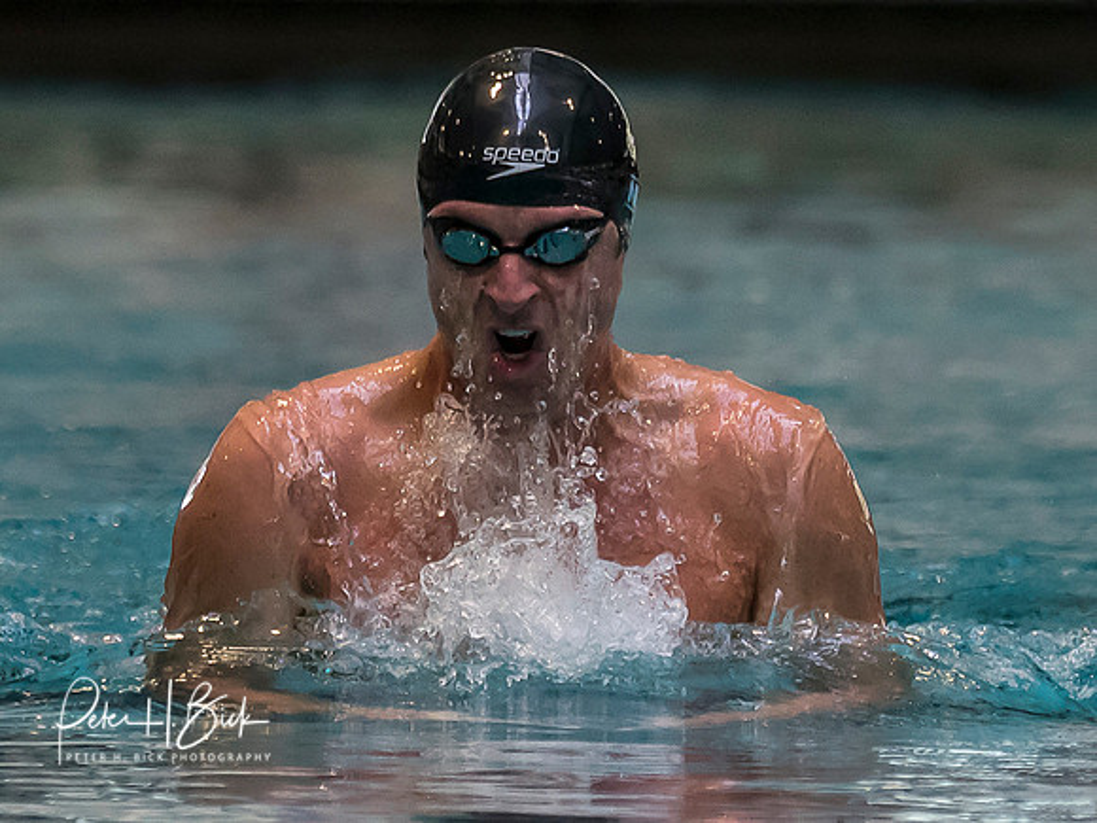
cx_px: 525
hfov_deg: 1.7
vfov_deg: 1.3
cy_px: 491
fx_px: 36943
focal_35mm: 1166
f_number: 2.8
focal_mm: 200
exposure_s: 1/1000
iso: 2500
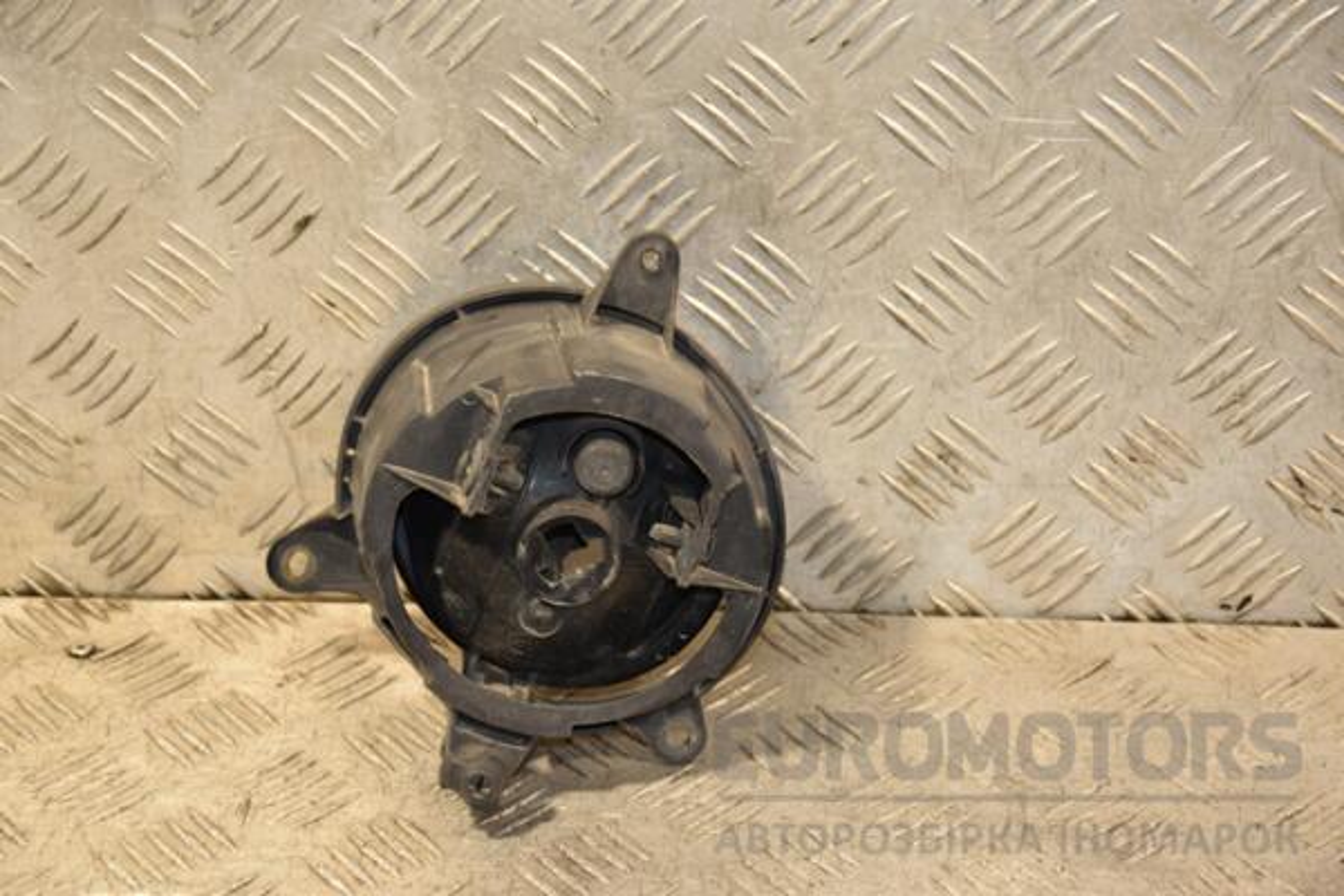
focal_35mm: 93
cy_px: 448
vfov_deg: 14.7
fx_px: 3472
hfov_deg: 21.9
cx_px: 672
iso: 800
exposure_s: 1/100
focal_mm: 62
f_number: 5.3
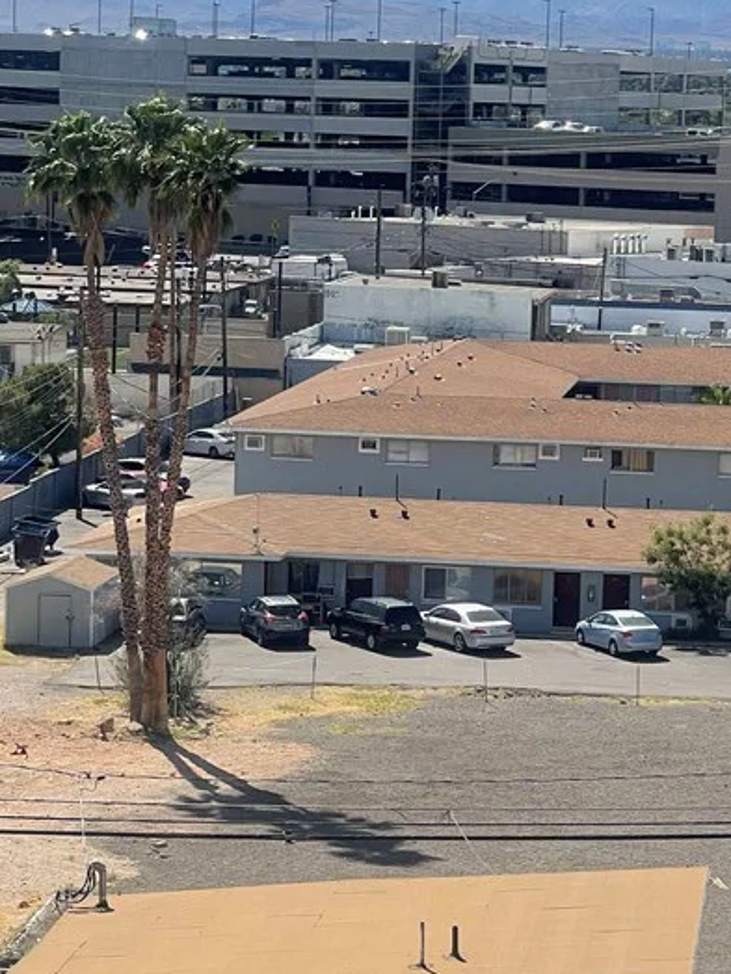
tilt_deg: -3.4
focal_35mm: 125
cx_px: 506
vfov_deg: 15.7
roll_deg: -2.1
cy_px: 366
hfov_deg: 11.8
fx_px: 3520
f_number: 2.2
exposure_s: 1/1575
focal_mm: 7.5
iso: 20
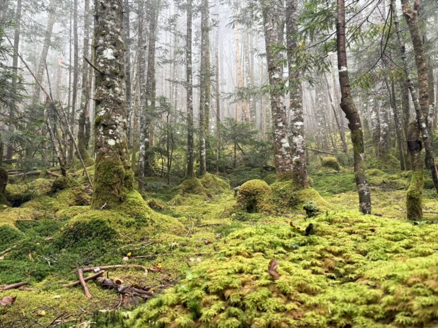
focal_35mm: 26
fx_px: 329
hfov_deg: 67.3
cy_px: 164
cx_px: 219
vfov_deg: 53.1
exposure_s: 1/60
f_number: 1.6
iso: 200
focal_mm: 5.96
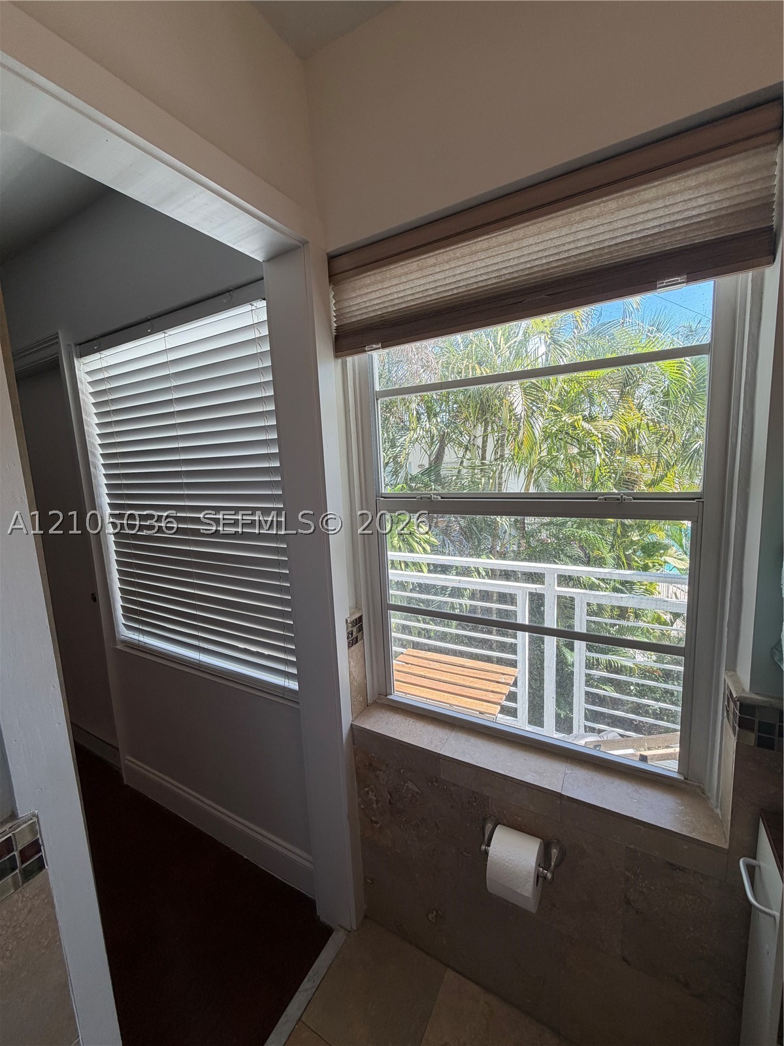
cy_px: 523
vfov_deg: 102.1
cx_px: 392
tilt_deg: -6.5
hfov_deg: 85.7
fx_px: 423
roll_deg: +2.3
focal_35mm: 14
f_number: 2.2
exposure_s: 1/121
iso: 50
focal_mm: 2.22
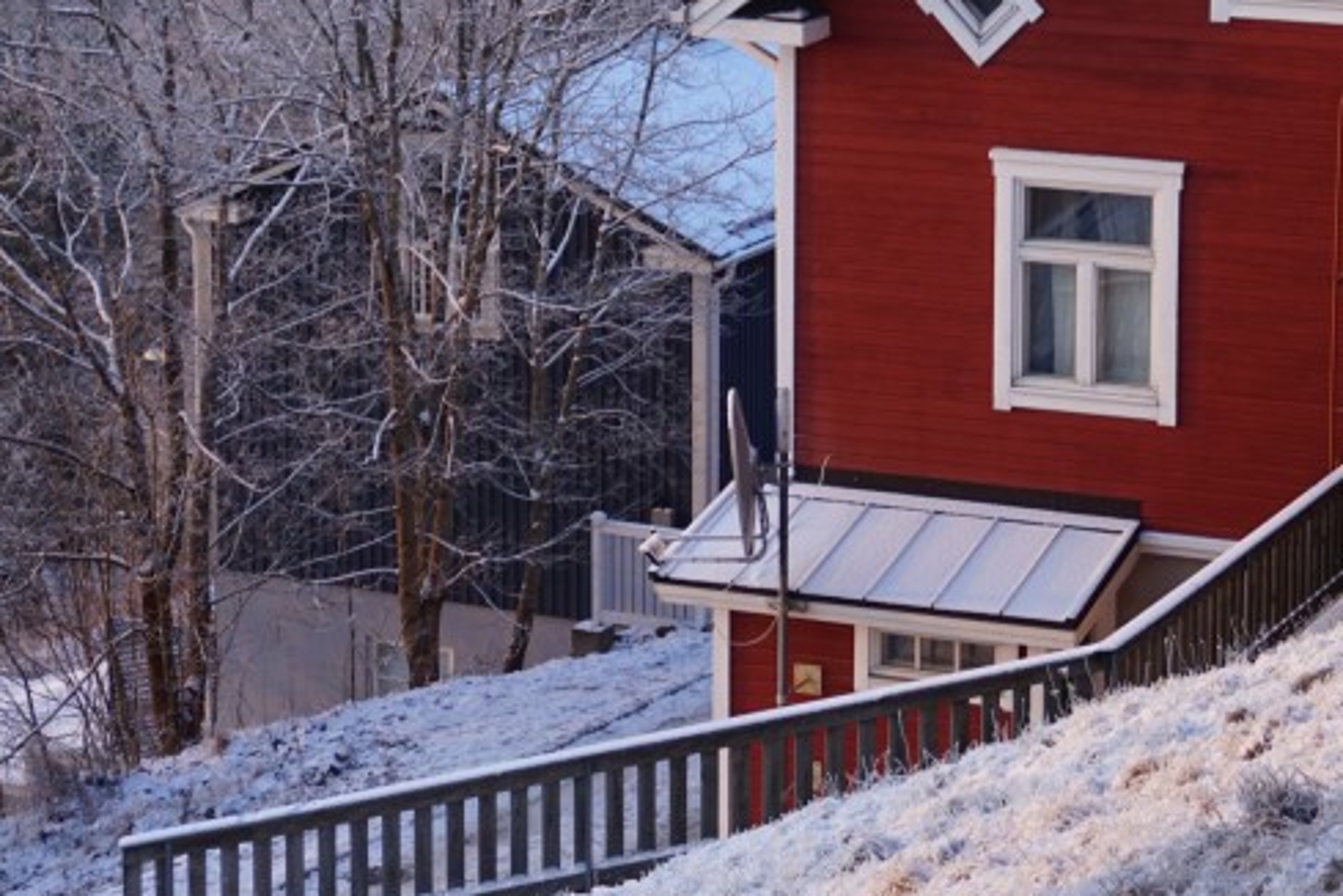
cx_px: 964
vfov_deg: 12.1
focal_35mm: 113
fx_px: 4215
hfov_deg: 18.0
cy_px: 118
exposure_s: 1/60
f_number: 5.6
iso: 100
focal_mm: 36
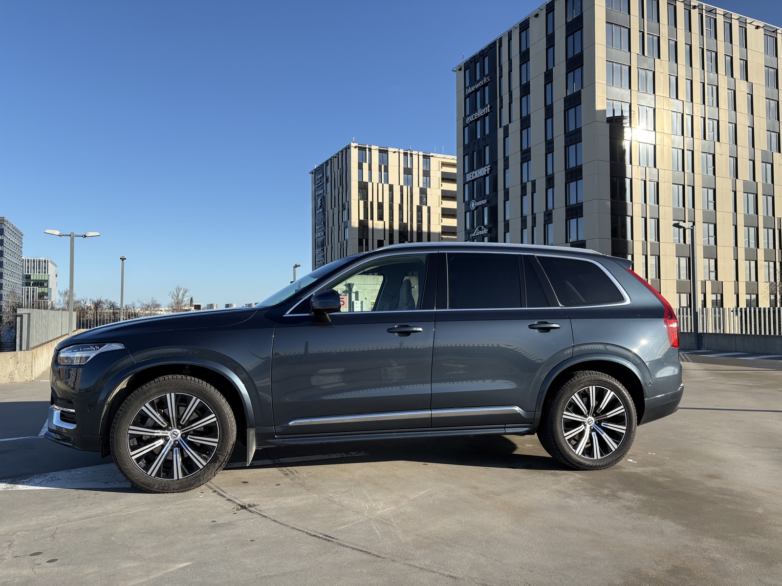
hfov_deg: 67.3
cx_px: 391
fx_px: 587
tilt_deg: +2.6
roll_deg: +0.8
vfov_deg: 53.1
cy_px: 293
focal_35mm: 26
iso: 50
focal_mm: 5.96
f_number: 1.6
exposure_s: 1/3125
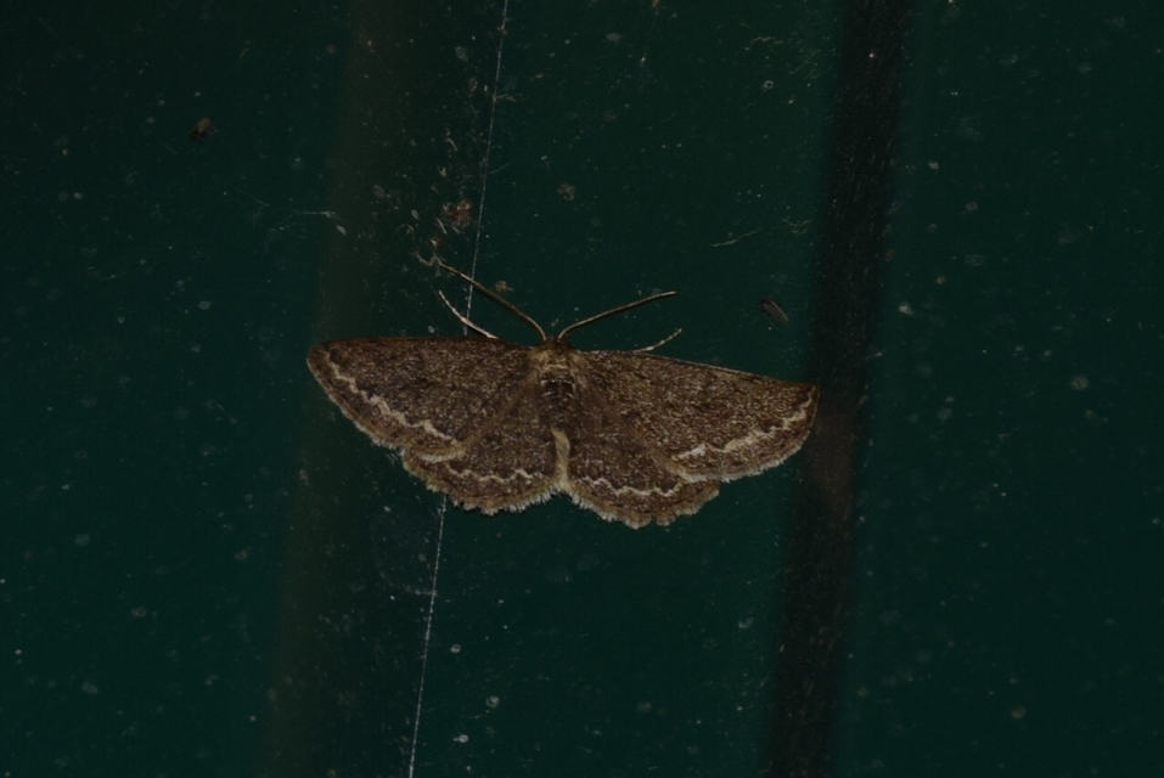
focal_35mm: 210
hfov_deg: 9.8
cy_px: 389
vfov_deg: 6.6
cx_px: 582
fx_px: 6796
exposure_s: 1/160
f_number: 9
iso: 100
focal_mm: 140
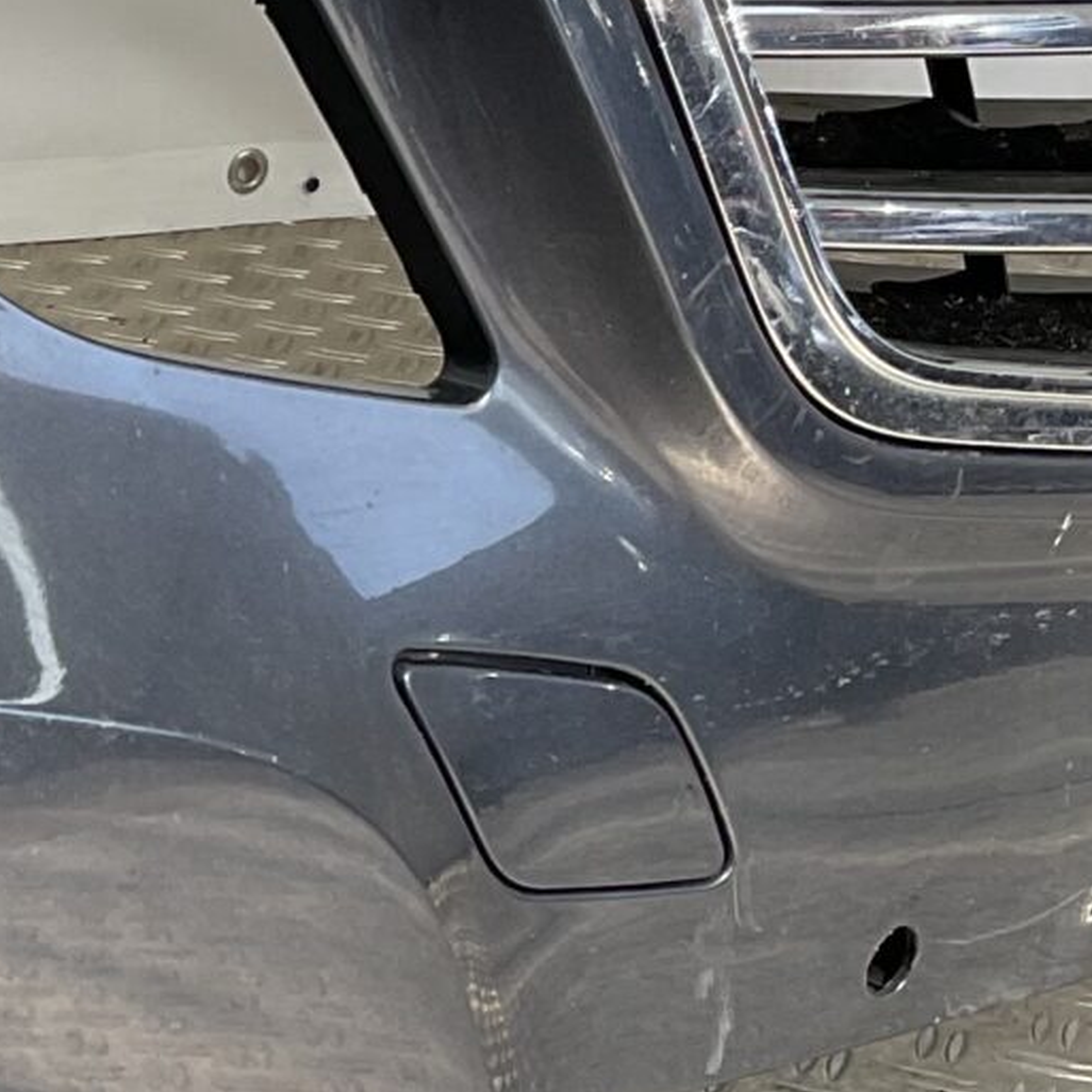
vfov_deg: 13.6
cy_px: 602
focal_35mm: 128
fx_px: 4568
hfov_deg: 12.9
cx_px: -556
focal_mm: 3
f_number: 1.8
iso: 16
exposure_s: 1/212
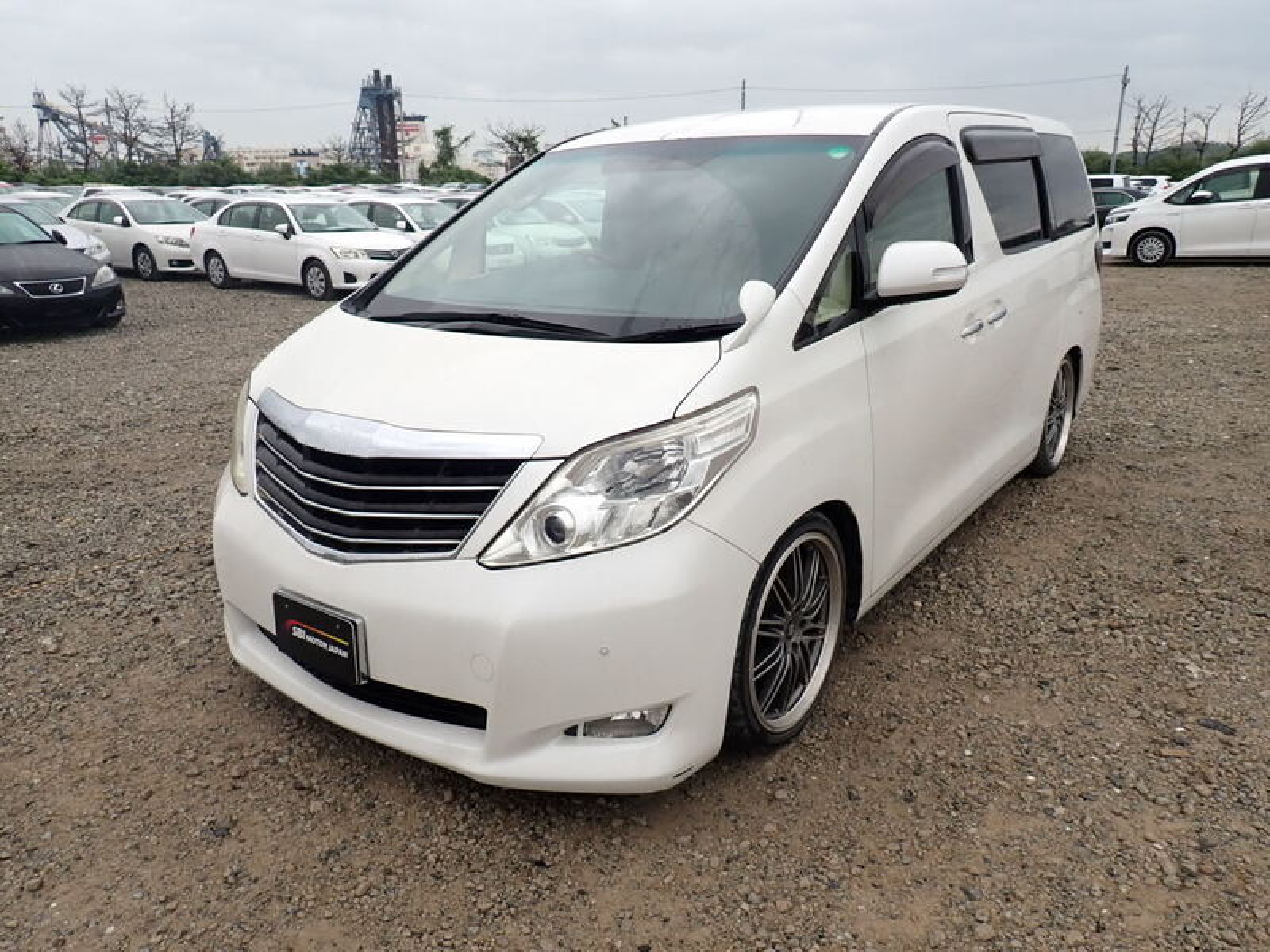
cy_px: 476
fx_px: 917
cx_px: 635
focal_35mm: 25
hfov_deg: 69.4
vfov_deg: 54.9
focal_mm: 4.5
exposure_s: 1/320
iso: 100
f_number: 2.8
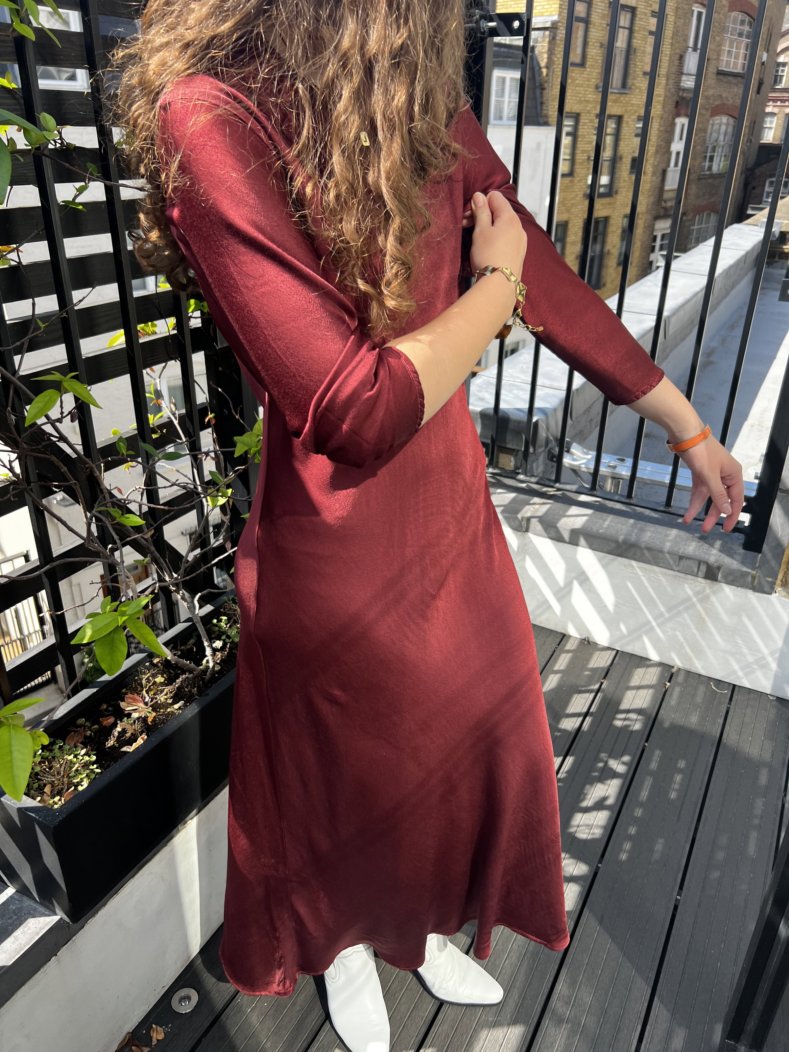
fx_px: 790
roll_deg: -0.5
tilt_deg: -26.7
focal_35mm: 26
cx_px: 394
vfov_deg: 67.3
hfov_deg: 53.1
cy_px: 526
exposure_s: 1/723
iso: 50
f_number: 1.5
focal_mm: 5.7
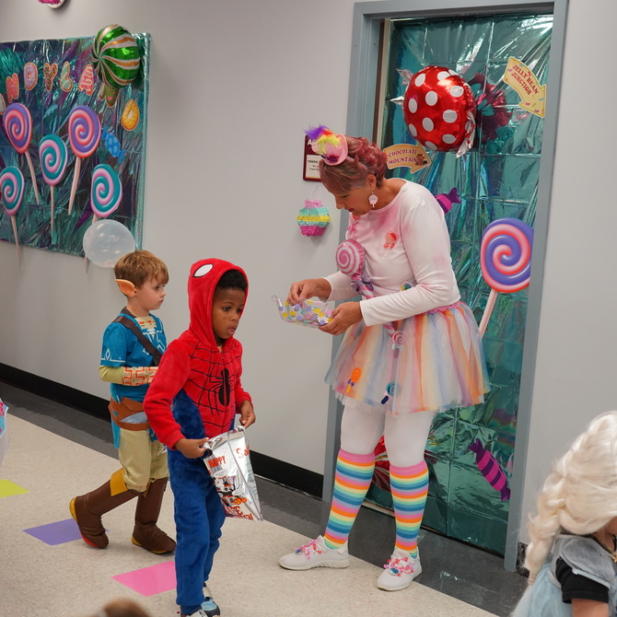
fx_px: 1049
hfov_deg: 32.7
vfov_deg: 32.8
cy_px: 310
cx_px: 247
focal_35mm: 52
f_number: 6.3
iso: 4000
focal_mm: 40
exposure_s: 1/250
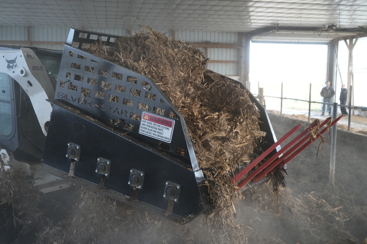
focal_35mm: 45
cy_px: 122
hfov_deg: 43.6
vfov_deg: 29.9
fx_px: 459
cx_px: 184
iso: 2000
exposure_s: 1/160
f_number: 4.5
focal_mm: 45
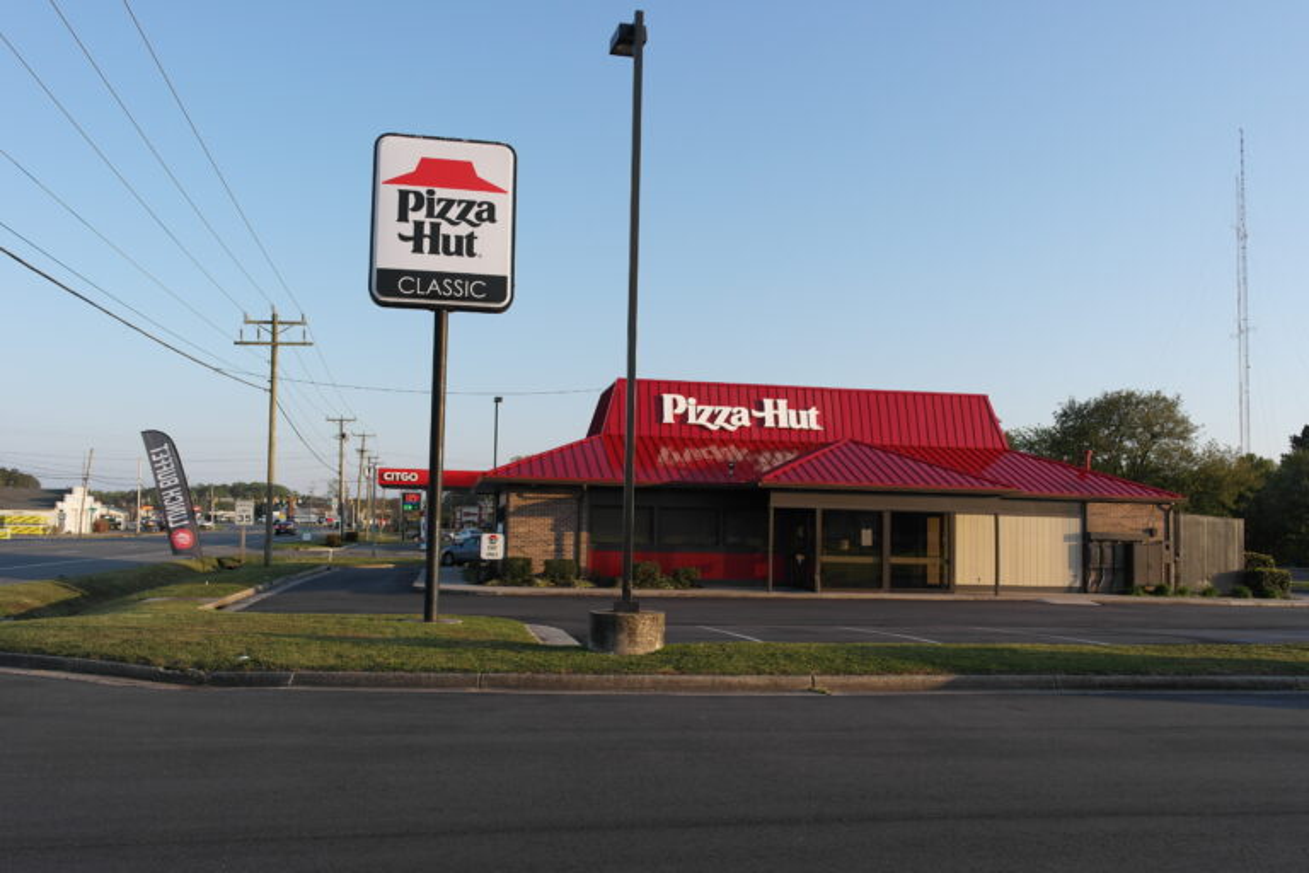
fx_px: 1091
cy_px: 436
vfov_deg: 43.6
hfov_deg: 61.9
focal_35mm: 30
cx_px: 654
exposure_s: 1/200
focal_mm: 20
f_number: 5.6
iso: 100
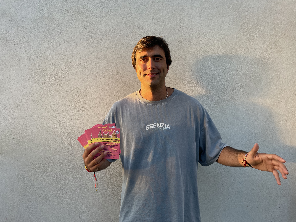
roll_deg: -0.3
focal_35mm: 26
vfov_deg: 53.1
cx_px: 148
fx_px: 222
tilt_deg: -1.9
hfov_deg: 67.3
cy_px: 111
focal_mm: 4.2
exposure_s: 1/196
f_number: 1.6
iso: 32
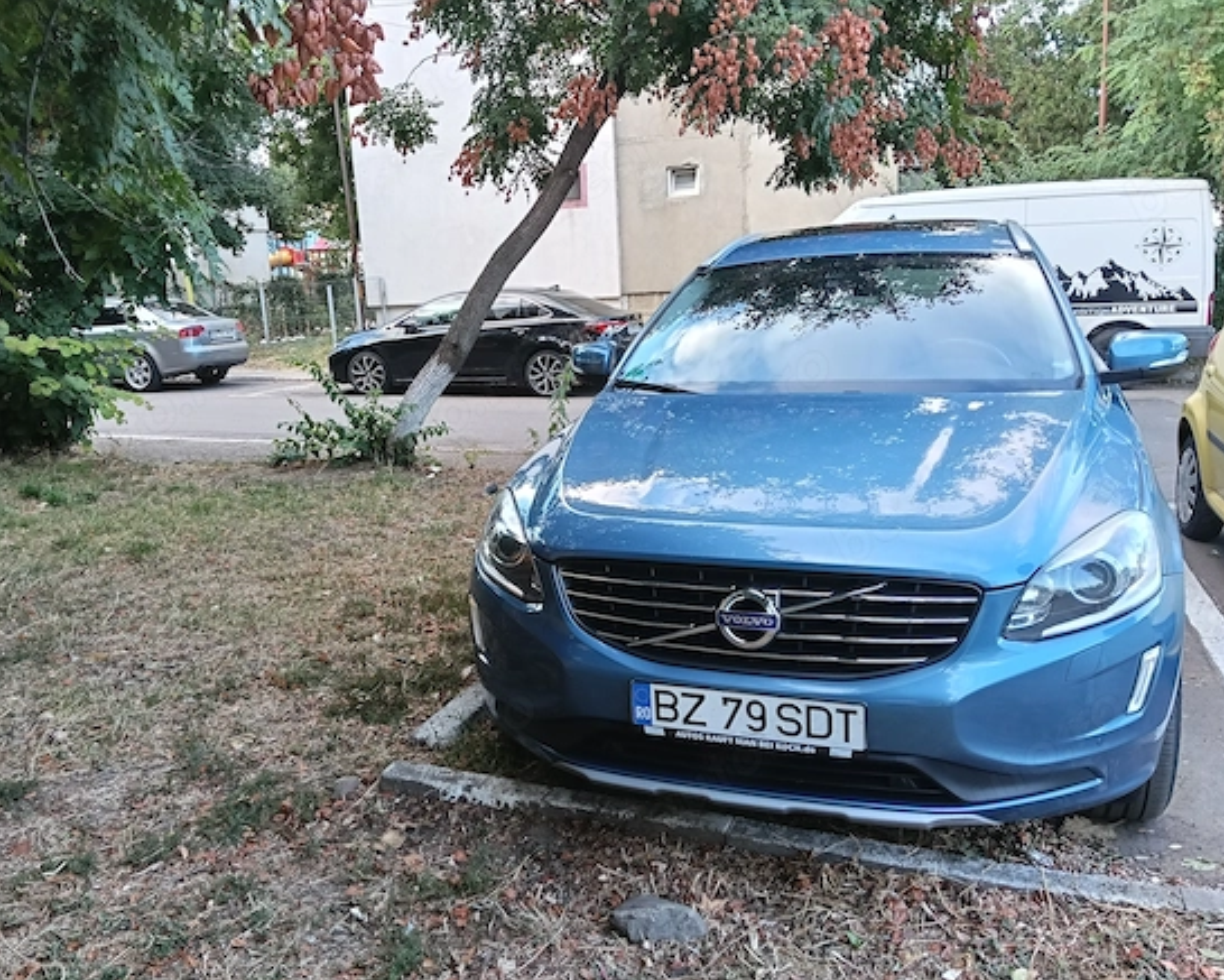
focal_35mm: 29
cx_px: 565
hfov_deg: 60.4
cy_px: 487
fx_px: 1051
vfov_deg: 50.0
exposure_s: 1/33.3
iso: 100
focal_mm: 3.98
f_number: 1.8
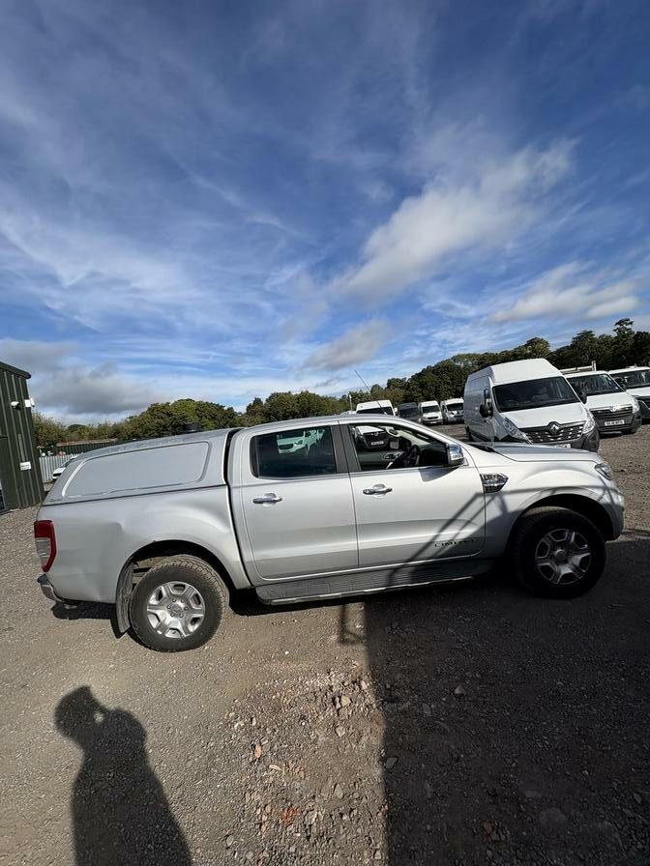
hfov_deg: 85.7
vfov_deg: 102.1
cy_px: 433
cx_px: 325
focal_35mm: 14
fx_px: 351
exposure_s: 1/3390
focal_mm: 2.22
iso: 50
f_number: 2.2
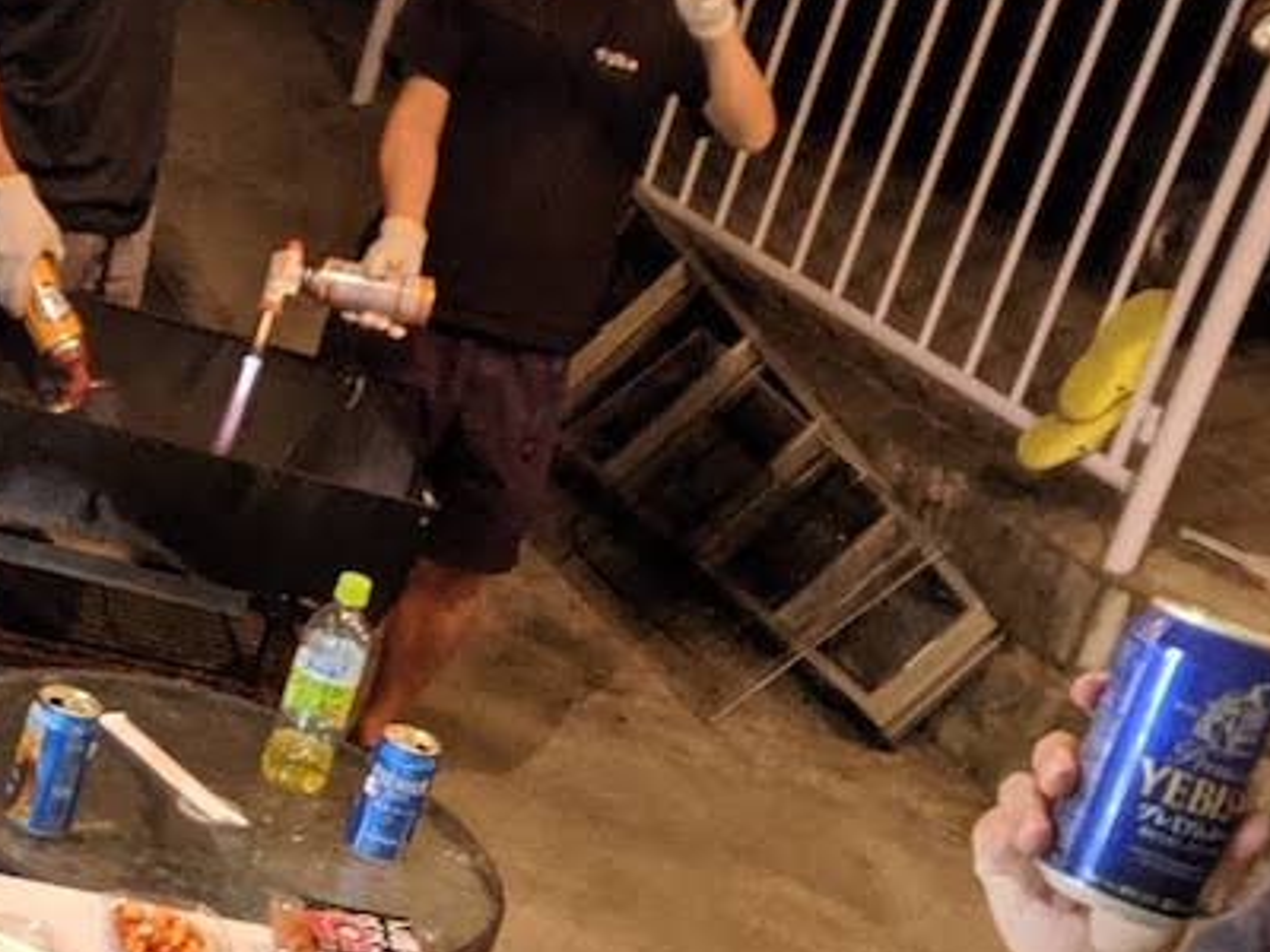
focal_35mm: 72
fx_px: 2642
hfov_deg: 26.8
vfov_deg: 20.4
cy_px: 622
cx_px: 359
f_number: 2
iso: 482
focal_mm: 2.51
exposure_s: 1/30
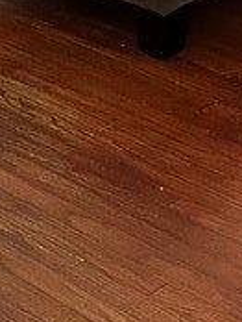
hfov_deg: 10.3
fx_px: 1311
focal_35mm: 141
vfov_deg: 12.8
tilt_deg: -8.6
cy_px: -246
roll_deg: -2.8
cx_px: 325
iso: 500
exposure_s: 1/60
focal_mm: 6.86
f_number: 1.78
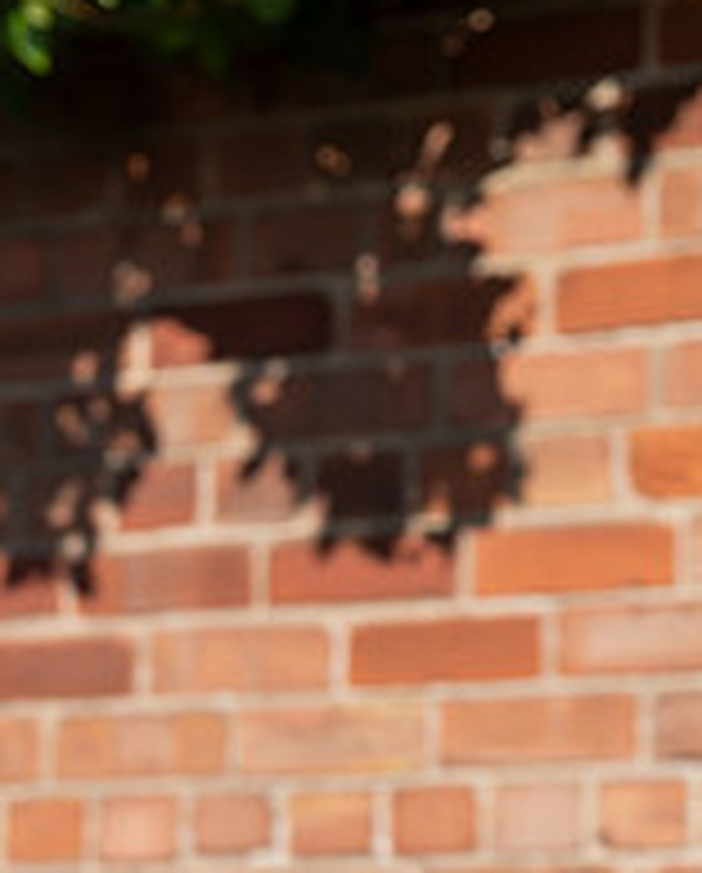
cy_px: 700
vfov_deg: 9.8
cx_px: -324
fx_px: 5074
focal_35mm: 196
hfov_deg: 7.8
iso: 100
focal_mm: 70
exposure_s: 1/1000
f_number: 3.5
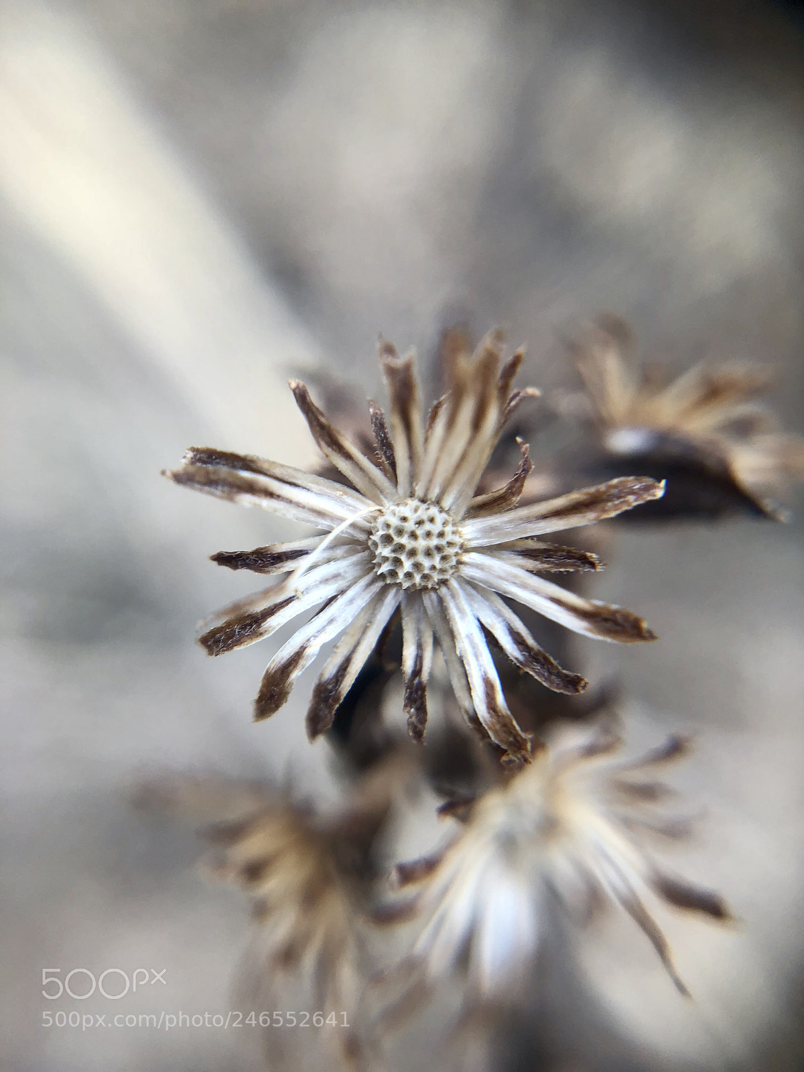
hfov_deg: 49.7
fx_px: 867
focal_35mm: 28
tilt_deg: -64.4
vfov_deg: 63.4
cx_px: 402
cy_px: 536
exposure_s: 1/120
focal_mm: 4
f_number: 1.8
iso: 32
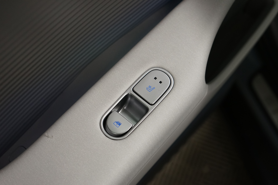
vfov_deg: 28.1
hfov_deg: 41.1
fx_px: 371
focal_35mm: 48
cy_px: 92
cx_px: 139
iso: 1600
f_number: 4.5
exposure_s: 1/60
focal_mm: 48
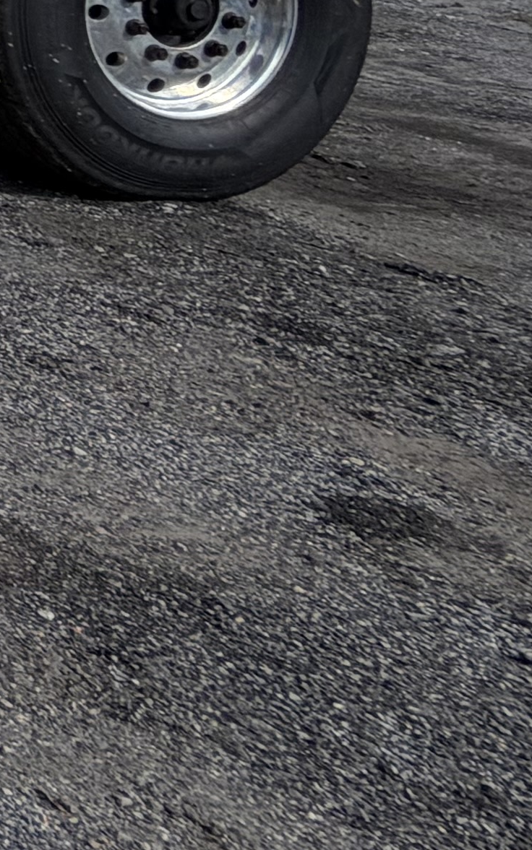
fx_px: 1670
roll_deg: -2.2
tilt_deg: -1.3
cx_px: -1363
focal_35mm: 72
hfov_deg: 9.4
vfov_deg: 24.4
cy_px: -295
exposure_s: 1/942
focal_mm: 2.22
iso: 20
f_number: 2.2
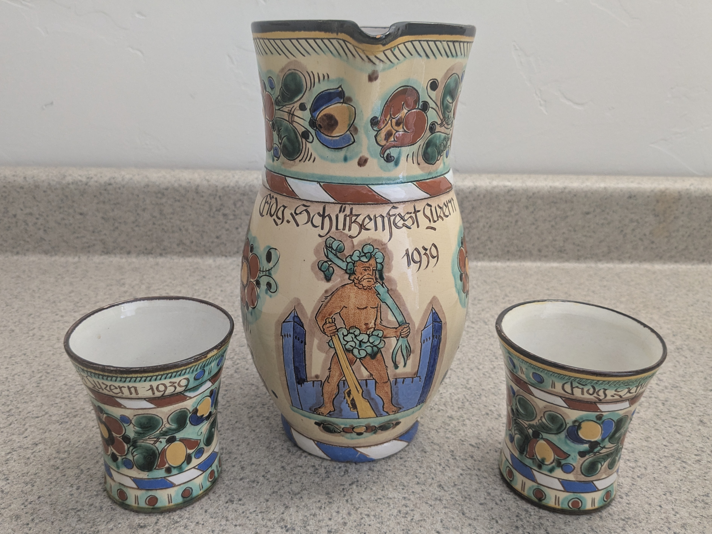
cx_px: 333
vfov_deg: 48.2
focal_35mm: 29
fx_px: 596
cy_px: 263
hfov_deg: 61.6
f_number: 1.73
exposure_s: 1/60
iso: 136
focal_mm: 4.38
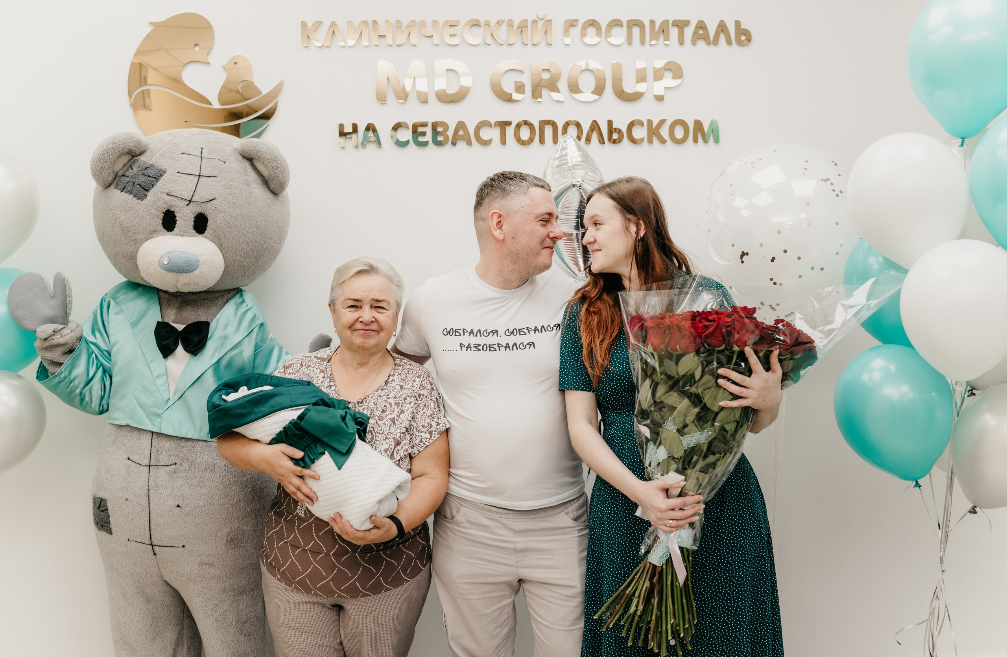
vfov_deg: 36.8
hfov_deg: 54.0
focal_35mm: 36
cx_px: 508
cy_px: 338
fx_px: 987
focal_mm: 35
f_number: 4
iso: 400
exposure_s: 1/160
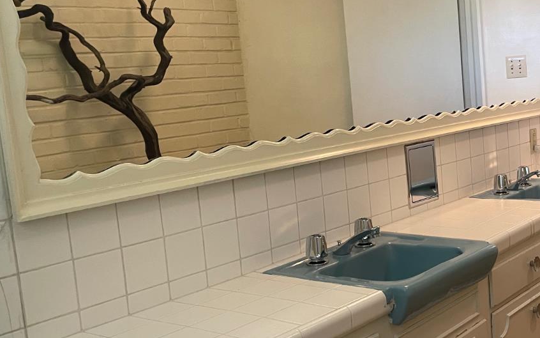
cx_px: 443
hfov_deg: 40.6
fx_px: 692
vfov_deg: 27.4
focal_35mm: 47
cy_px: 172
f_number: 1.6
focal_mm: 5.1
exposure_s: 1/60
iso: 200
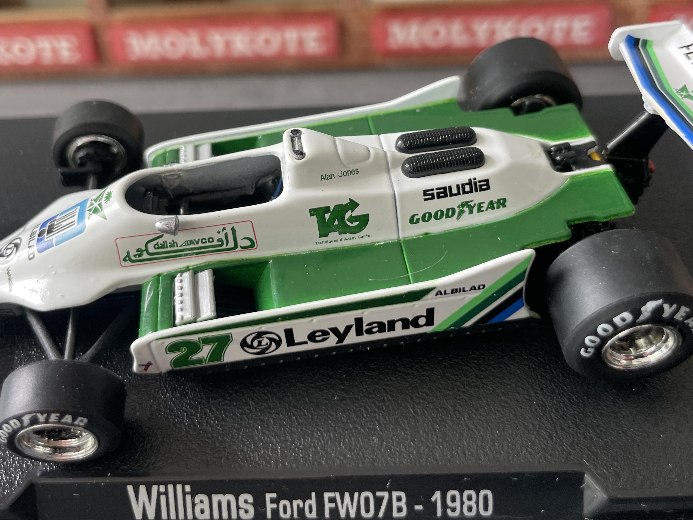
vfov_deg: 40.2
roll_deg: +4.3
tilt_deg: -24.5
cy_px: 173
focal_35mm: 35
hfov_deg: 52.6
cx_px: 333
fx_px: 701
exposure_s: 1/121
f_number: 1.6
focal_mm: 4.2
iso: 100
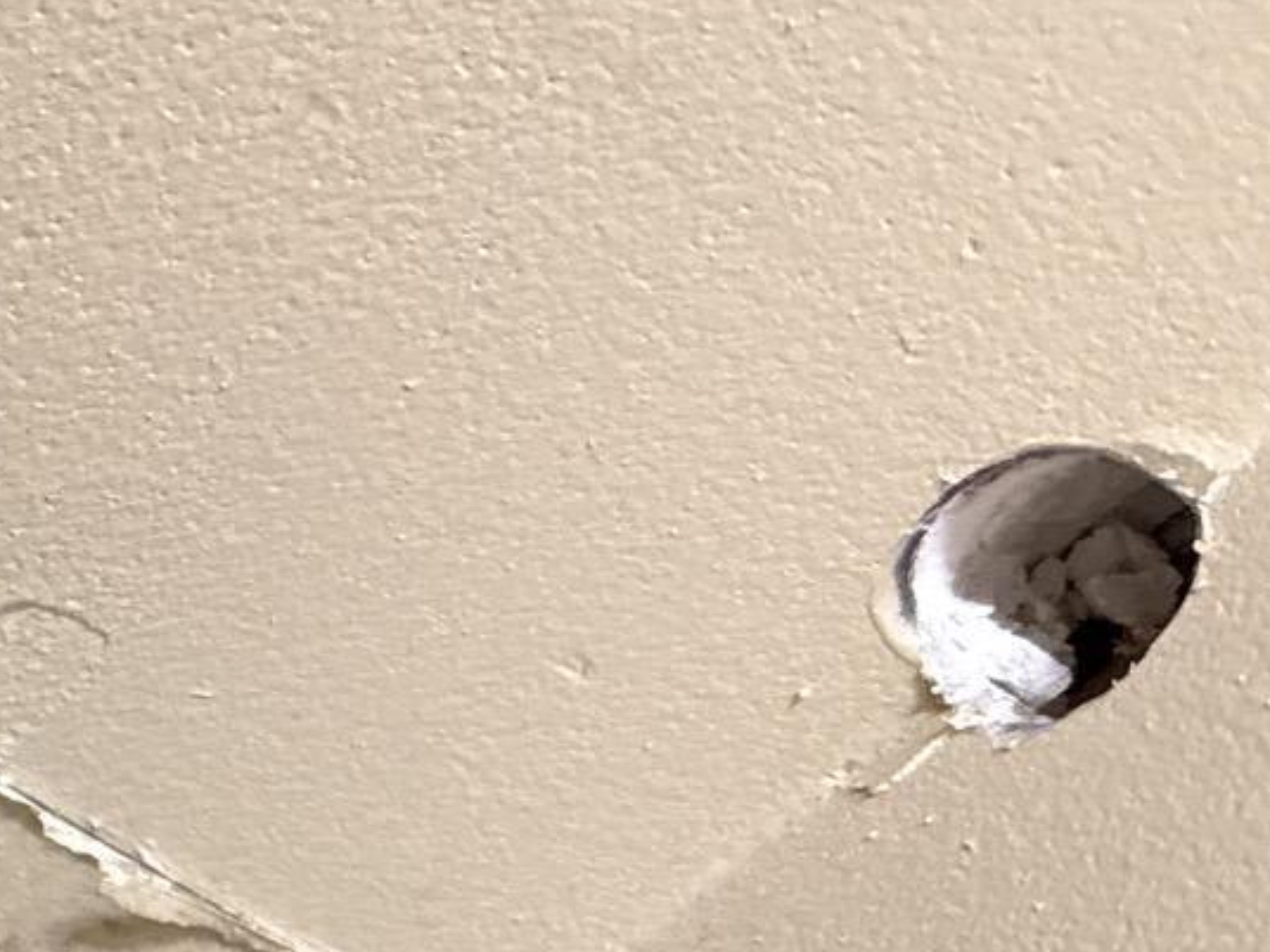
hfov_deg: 18.9
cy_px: 1374
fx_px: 3155
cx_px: -827
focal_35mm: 86
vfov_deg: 15.9
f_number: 1.78
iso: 320
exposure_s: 1/60
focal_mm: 6.76
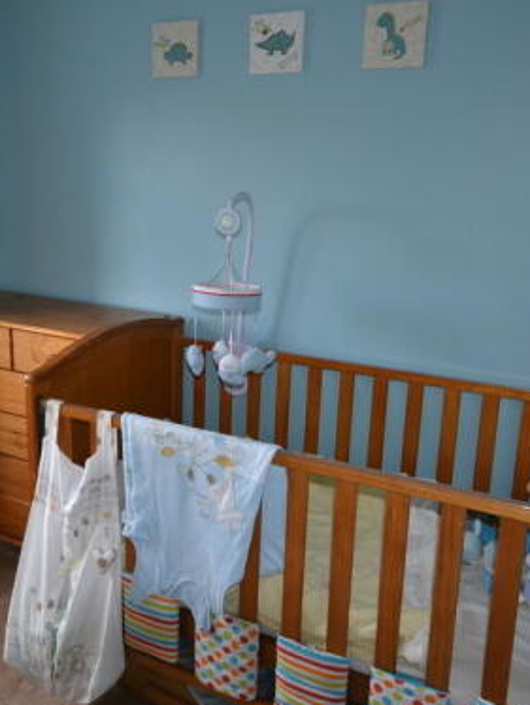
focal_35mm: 33
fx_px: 670
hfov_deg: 42.8
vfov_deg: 55.3
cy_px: 301
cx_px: 193
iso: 450
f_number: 4.5
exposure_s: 1/60
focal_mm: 13
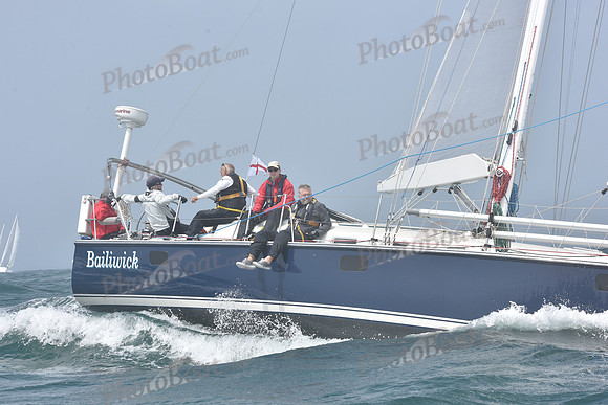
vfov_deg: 14.4
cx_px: 304
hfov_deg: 21.5
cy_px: 202
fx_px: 1605
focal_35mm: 95
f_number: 11
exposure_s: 1/800
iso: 320
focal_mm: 95
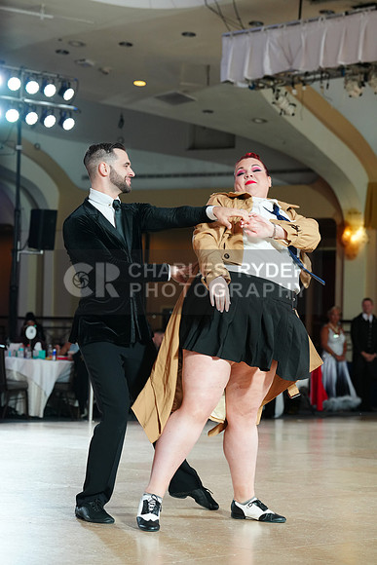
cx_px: 188
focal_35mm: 90
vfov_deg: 22.6
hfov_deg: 15.2
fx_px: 1413
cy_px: 282
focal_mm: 90
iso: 1600
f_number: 5
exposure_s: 1/200
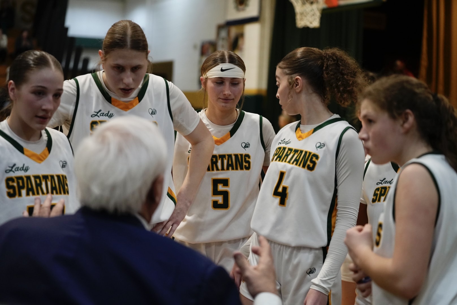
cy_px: 152
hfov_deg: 28.8
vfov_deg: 19.5
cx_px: 228
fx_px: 889
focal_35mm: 70
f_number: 2.8
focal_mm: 70
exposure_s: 1/1000
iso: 4000
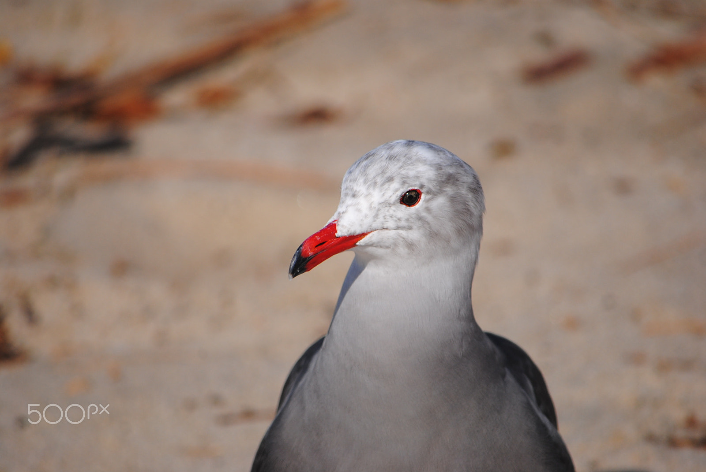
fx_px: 8835
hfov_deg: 4.6
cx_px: 353
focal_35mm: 450
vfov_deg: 3.1
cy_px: 236
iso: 125
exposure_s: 1/1000
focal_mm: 300
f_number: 5.6
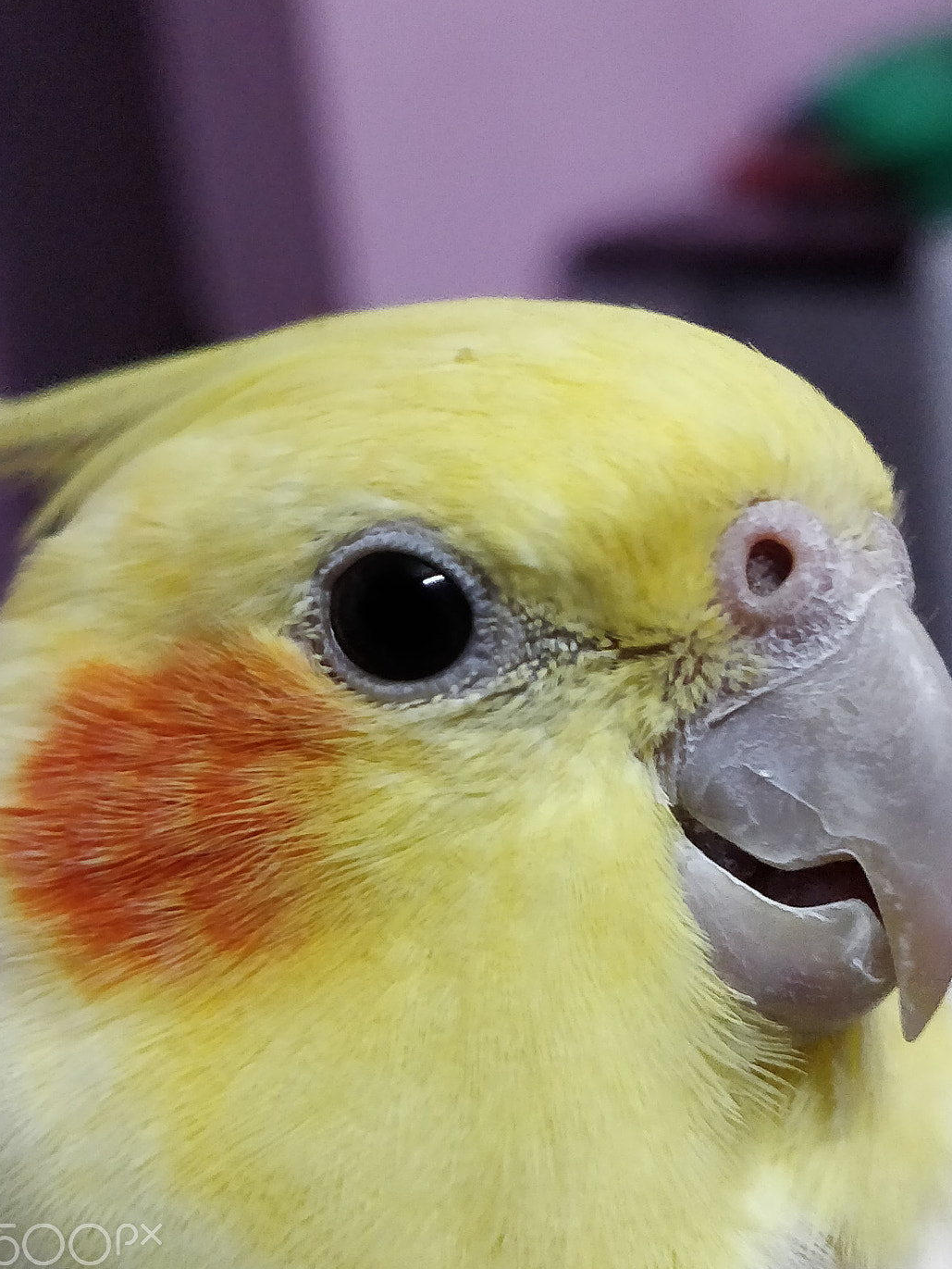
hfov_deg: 49.8
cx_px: 488
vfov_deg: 63.4
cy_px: 626
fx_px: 1026
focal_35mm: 28
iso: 1250
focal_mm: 4.1
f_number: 1.7
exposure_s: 1/33
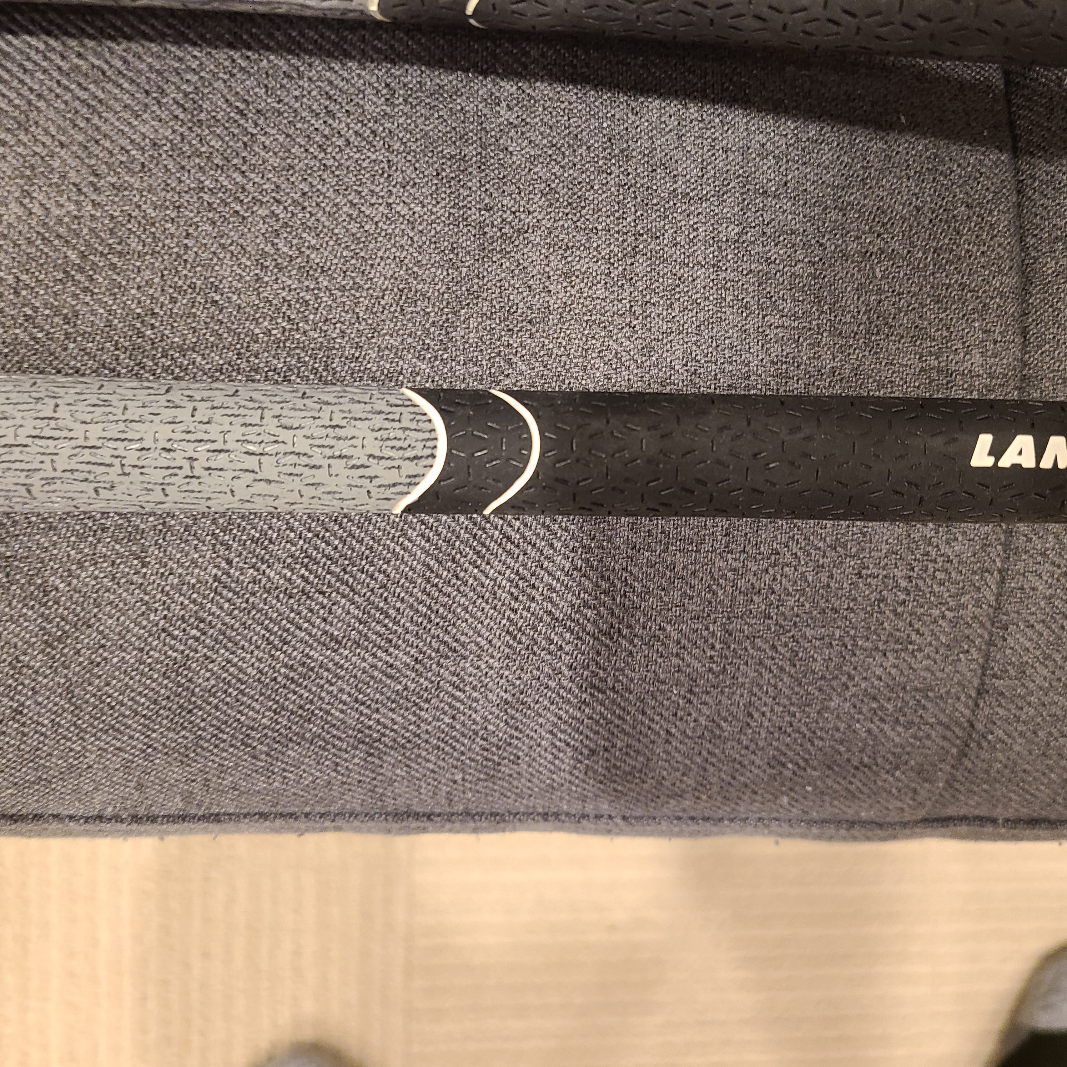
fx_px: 1081
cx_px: 611
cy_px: 537
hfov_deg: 52.3
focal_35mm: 31
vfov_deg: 52.5
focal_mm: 5.4
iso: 250
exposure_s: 1/40
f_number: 1.8
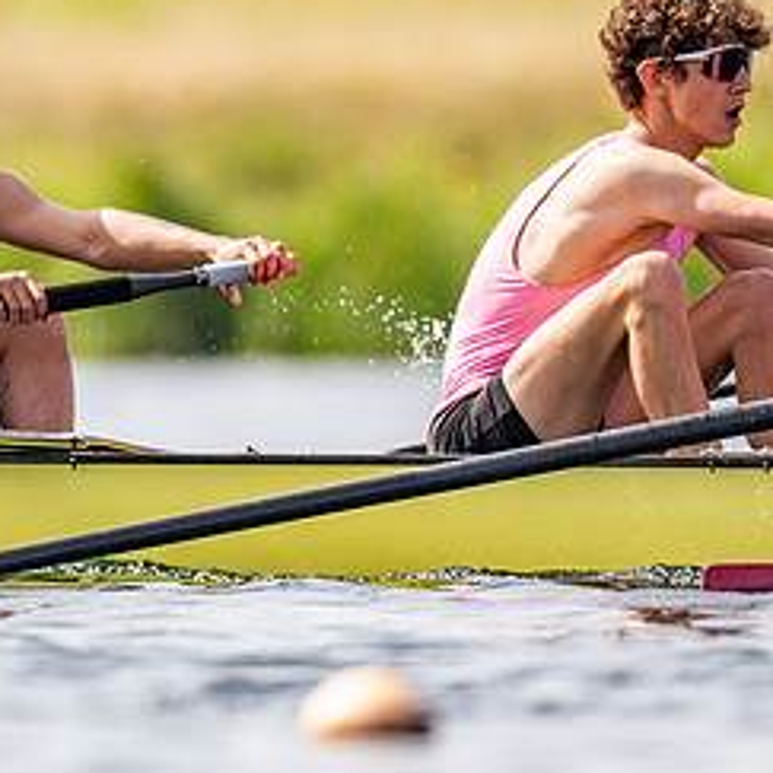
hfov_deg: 1.0
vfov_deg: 1.0
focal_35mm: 1827
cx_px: -32
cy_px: 213
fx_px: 46158
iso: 200
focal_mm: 600
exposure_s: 1/2500
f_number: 4
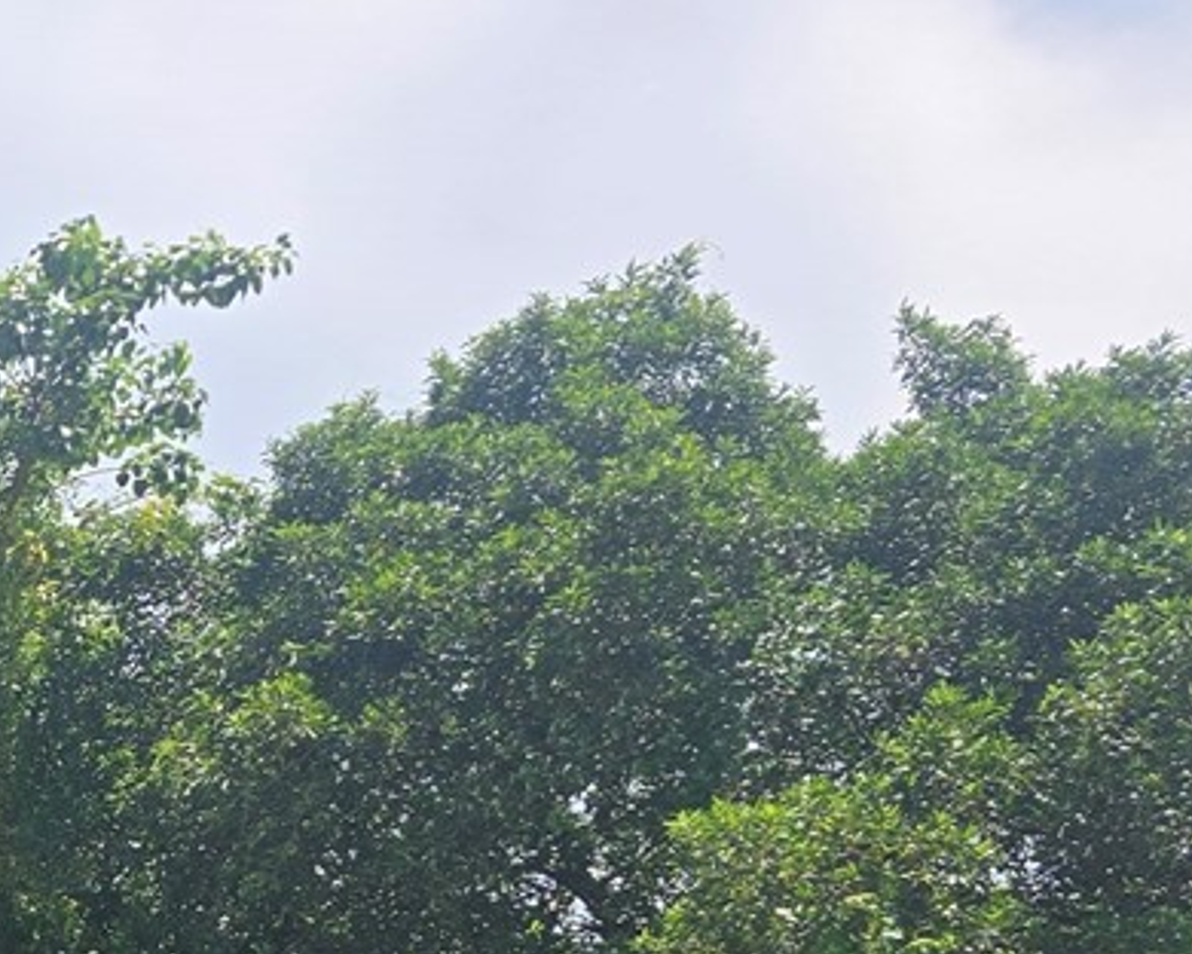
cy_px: 1679
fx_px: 3246
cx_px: -1061
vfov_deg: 14.8
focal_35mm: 92
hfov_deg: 16.7
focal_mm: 6.3
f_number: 1.7
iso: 12
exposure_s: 1/820
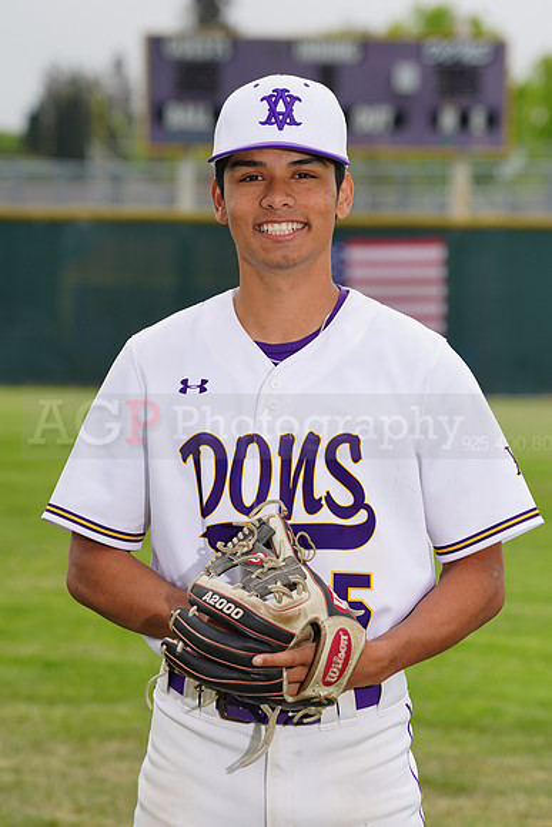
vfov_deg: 9.2
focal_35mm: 224
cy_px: 414
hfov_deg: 6.1
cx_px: 276
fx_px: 5149
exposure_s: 1/250
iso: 160
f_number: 9
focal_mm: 224
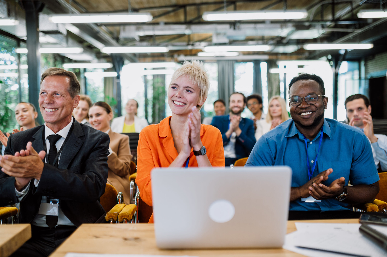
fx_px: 376
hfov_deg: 54.5
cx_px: 194
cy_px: 128
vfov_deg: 37.8
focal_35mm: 35
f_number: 2
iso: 400
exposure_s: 1/160
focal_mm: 35
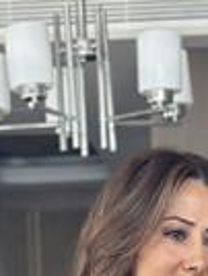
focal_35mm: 181
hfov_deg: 8.2
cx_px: 173
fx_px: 1446
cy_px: 519
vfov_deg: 10.2
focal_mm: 6.86
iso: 125
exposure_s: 1/117
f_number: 1.78
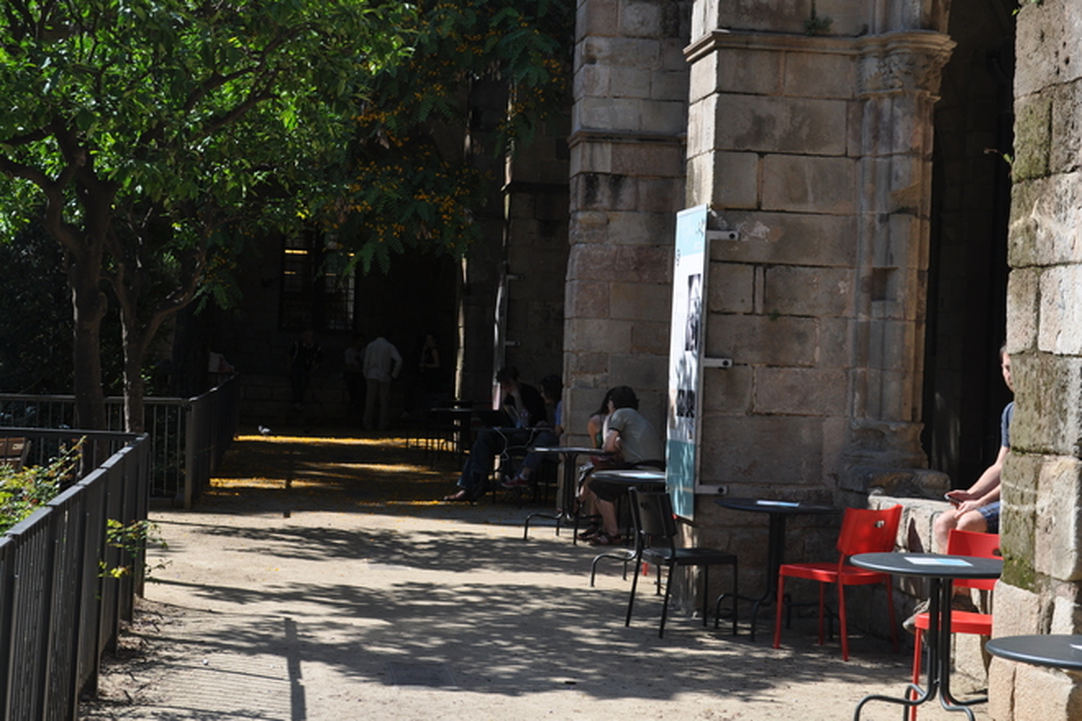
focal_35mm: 68
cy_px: 360
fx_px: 2029
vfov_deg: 20.2
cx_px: 541
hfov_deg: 29.9
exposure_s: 1/320
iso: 200
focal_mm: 45
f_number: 9
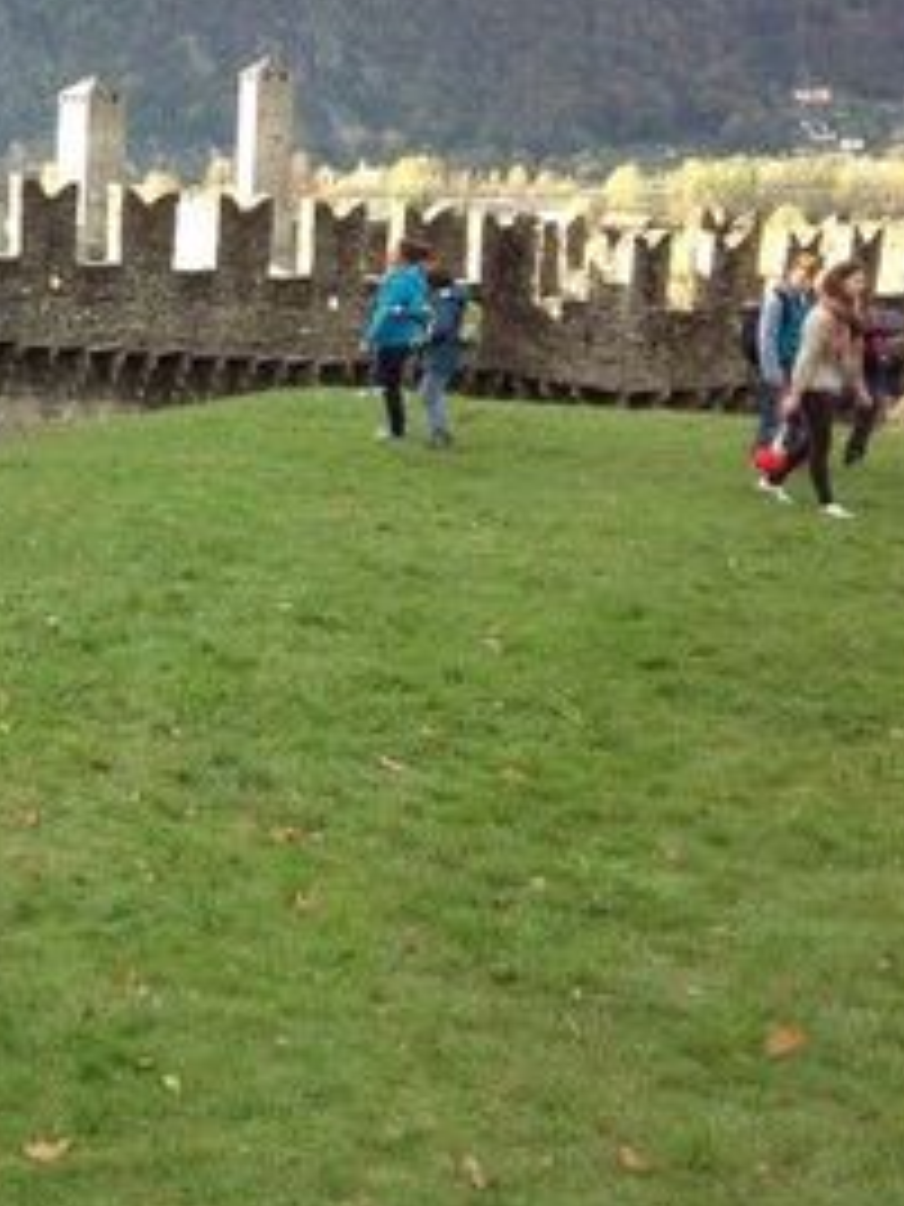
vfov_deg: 26.3
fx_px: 2577
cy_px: 472
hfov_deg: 18.3
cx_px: -337
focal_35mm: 74
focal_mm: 4.12
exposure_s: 1/178
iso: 50
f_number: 2.4
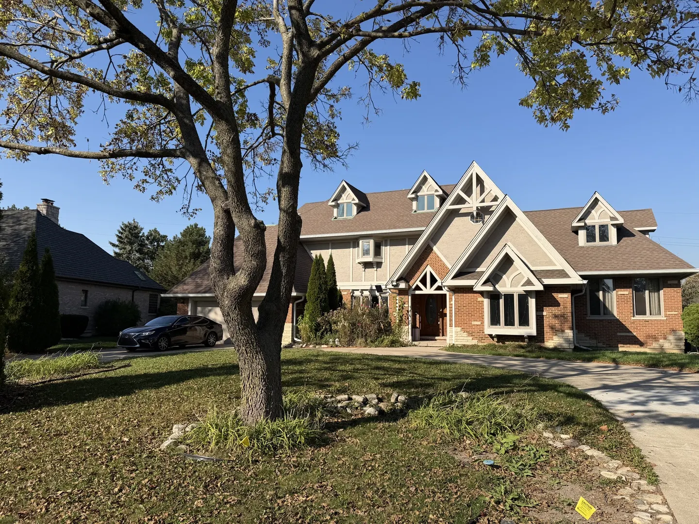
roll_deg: -0.5
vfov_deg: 56.8
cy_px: 262
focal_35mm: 24
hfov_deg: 71.6
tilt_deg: +7.4
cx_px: 350
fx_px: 485
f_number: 1.78
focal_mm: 6.76
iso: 80
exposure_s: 1/3953
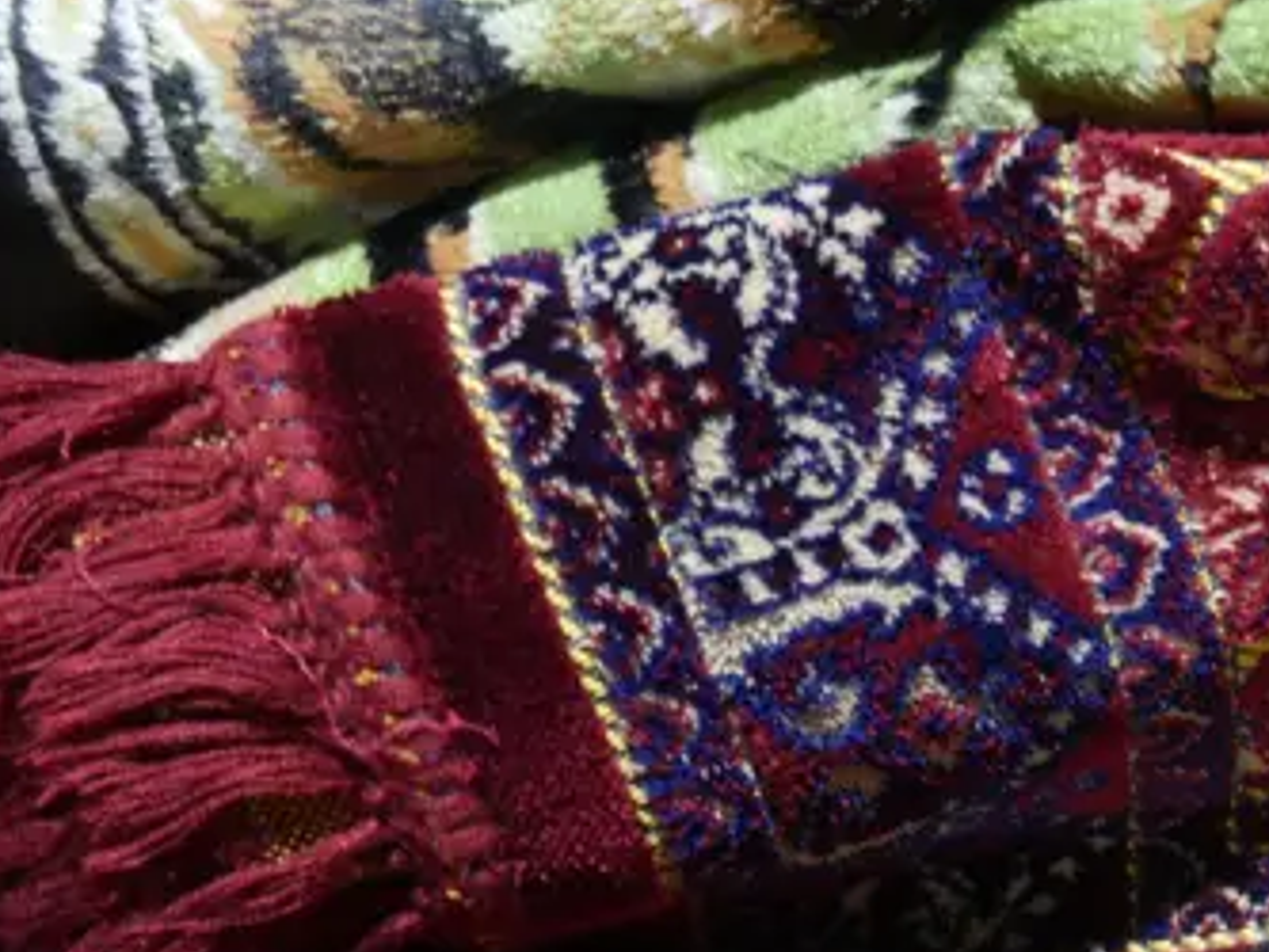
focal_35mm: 86
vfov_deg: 16.7
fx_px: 3154
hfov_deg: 21.9
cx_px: 1292
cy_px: 1011
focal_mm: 14
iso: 320
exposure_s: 1/60
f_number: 3.5
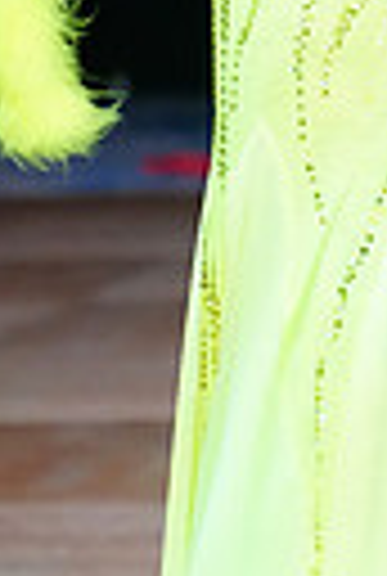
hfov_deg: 4.3
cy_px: -306
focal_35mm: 316
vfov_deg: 6.4
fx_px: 5068
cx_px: 682
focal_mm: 70
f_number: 3.5
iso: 4000
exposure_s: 1/400
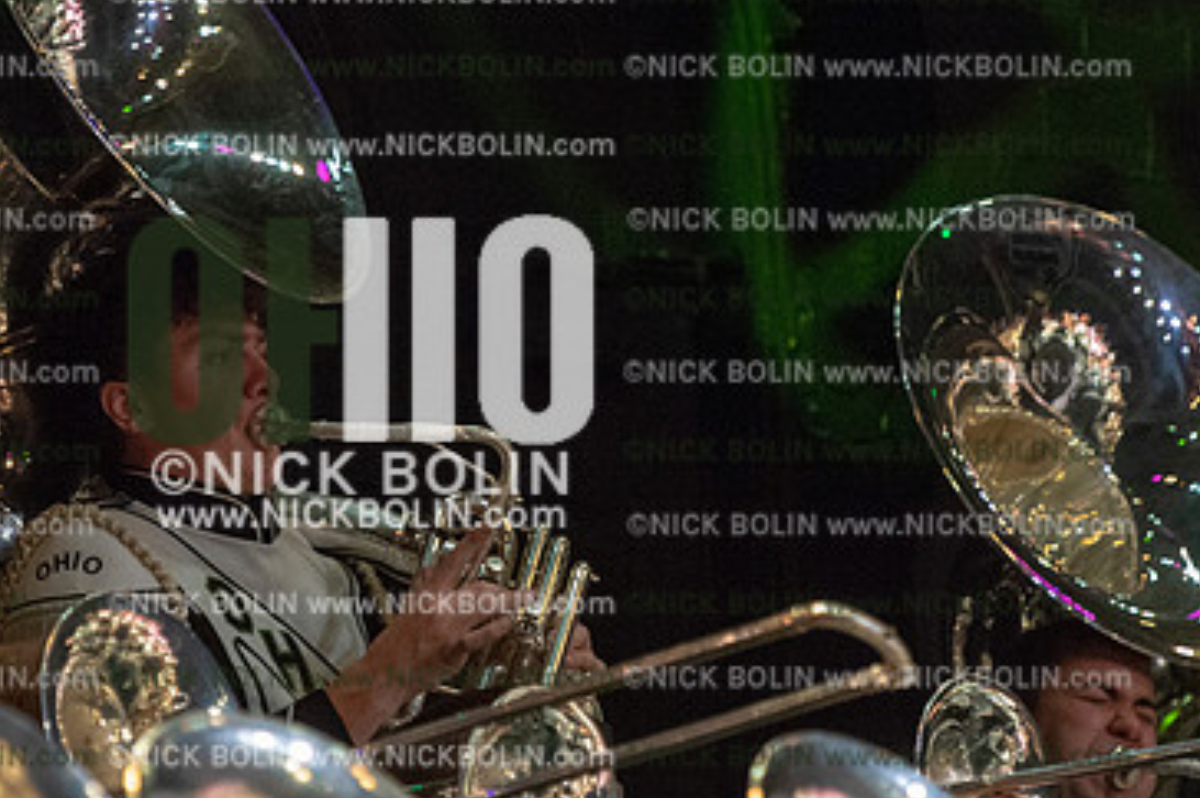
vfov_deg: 4.1
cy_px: 373
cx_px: 359
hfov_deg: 6.2
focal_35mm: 335
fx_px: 11156
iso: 8000
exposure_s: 1/320
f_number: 5.6
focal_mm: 210
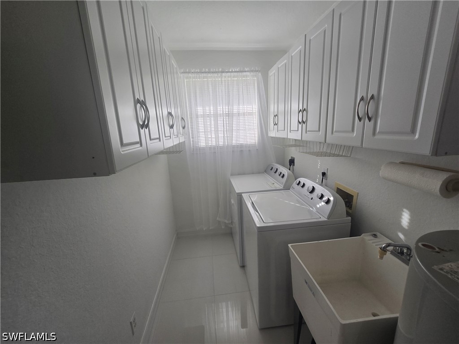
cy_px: 172
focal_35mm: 13
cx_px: 230
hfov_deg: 106.2
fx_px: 172
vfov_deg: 89.9
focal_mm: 2.2
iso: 50
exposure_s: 1/60
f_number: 2.2
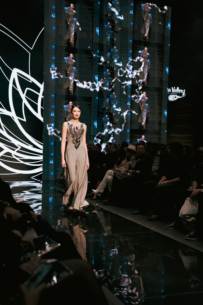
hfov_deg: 29.9
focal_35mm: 45
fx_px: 381
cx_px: 102
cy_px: 152
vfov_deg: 43.6
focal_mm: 45
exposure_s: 1/200
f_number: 3.5
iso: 1600
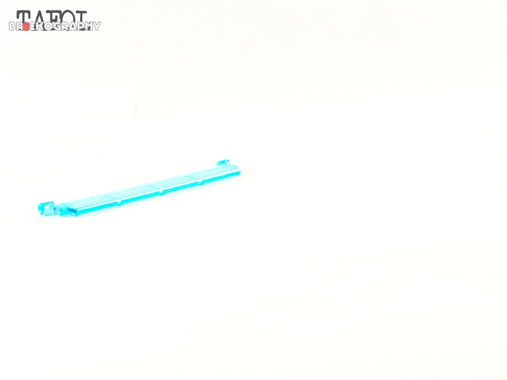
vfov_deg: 19.6
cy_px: 190
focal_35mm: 75
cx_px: 254
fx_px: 1098
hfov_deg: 26.0
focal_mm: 12.4
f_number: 3.6
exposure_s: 1/60
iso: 400
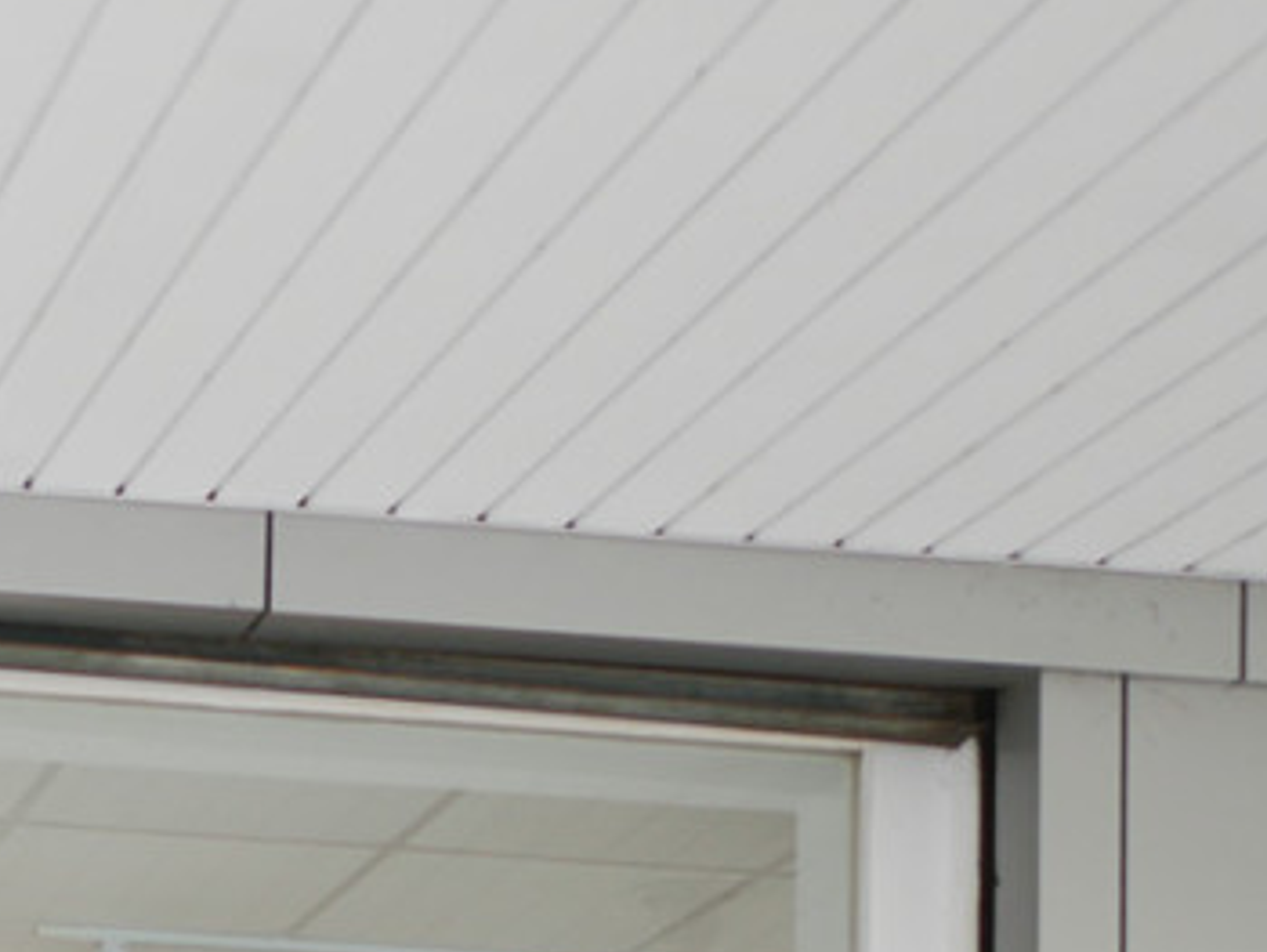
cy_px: 1564
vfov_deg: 13.3
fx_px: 3773
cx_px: -376
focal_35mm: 103
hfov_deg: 17.8
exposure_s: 1/320
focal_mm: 15
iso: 200
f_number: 1.7
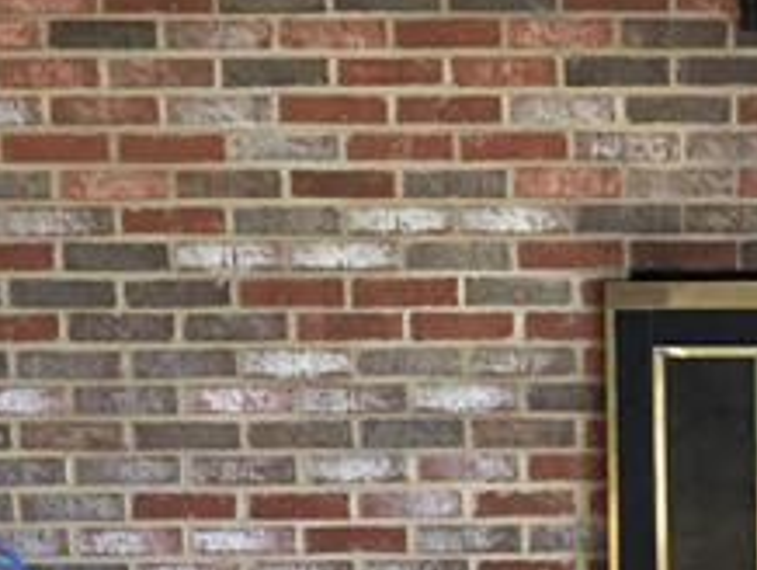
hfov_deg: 21.7
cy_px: 254
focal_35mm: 85
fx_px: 1861
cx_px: 847
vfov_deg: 17.4
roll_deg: +0.5
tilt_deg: -5.2
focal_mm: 4.15
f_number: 2.2
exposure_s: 1/8
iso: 80
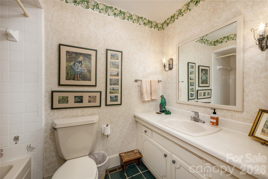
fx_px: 104
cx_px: 134
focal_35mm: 14
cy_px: 90
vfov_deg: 81.3
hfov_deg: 104.2
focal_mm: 14
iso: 320
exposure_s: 1/60
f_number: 7.1
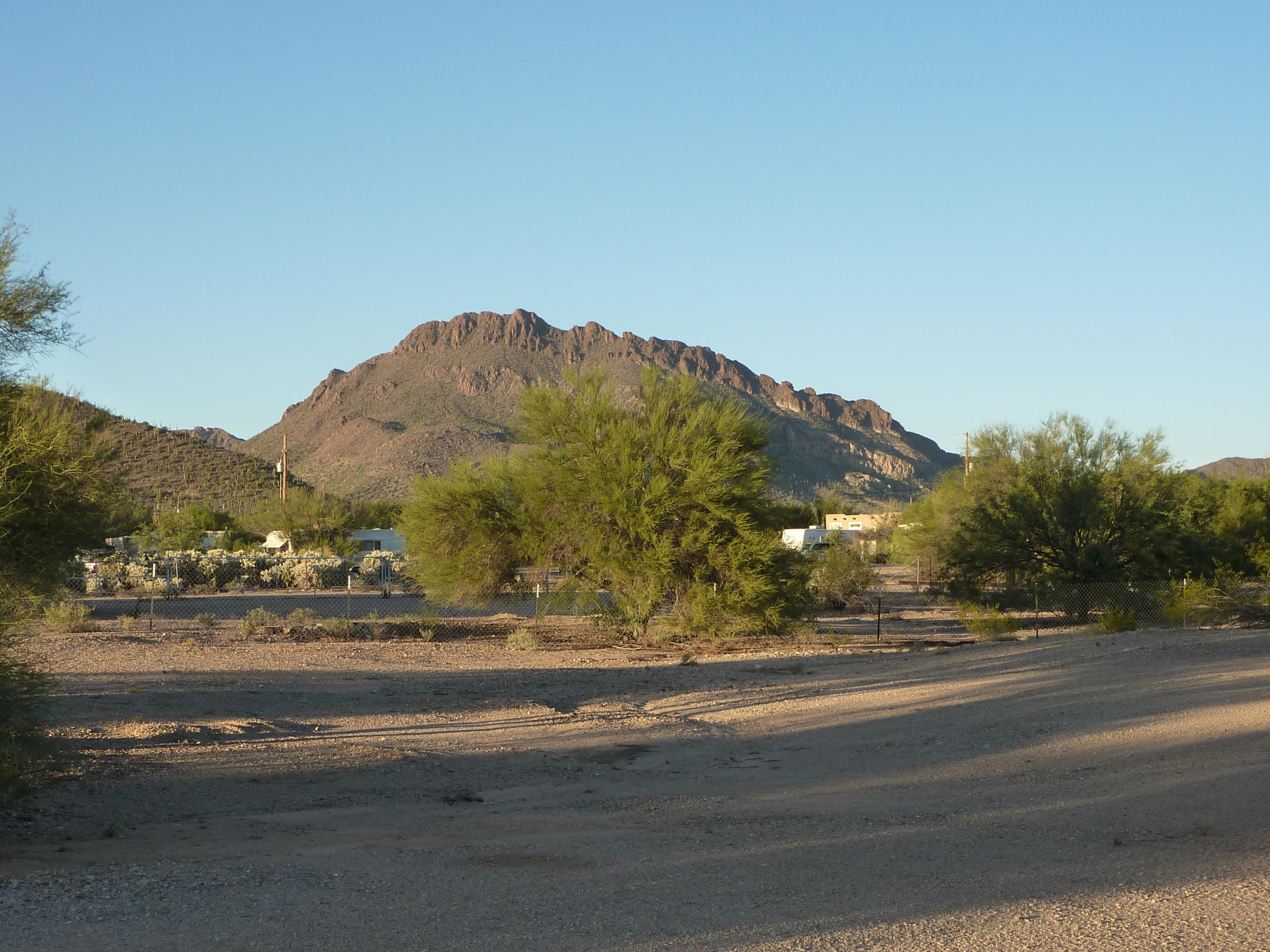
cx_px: 566
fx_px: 2091
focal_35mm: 57
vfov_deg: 25.6
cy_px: 545
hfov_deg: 33.7
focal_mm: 7.9
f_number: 4
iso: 125
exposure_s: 1/250
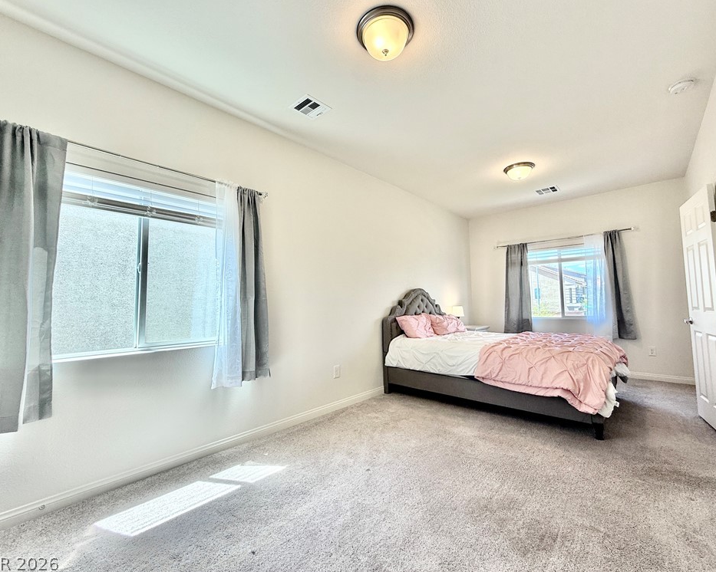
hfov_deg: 96.8
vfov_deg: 84.0
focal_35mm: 15
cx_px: 367
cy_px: 281
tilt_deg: +4.1
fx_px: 318
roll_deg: +0.6
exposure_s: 1/120
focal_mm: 2.22
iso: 64
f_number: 2.2
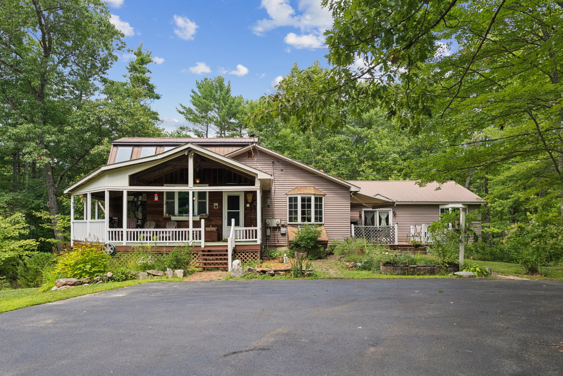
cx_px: 282
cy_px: 188
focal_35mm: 24
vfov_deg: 53.2
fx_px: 376
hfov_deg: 73.7
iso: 320
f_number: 7.1
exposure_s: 1/250
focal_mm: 24
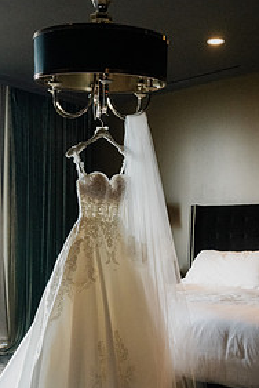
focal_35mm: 48
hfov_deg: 28.1
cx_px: 128
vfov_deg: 39.6
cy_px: 307
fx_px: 517
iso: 7200
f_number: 4
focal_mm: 30
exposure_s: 1/320
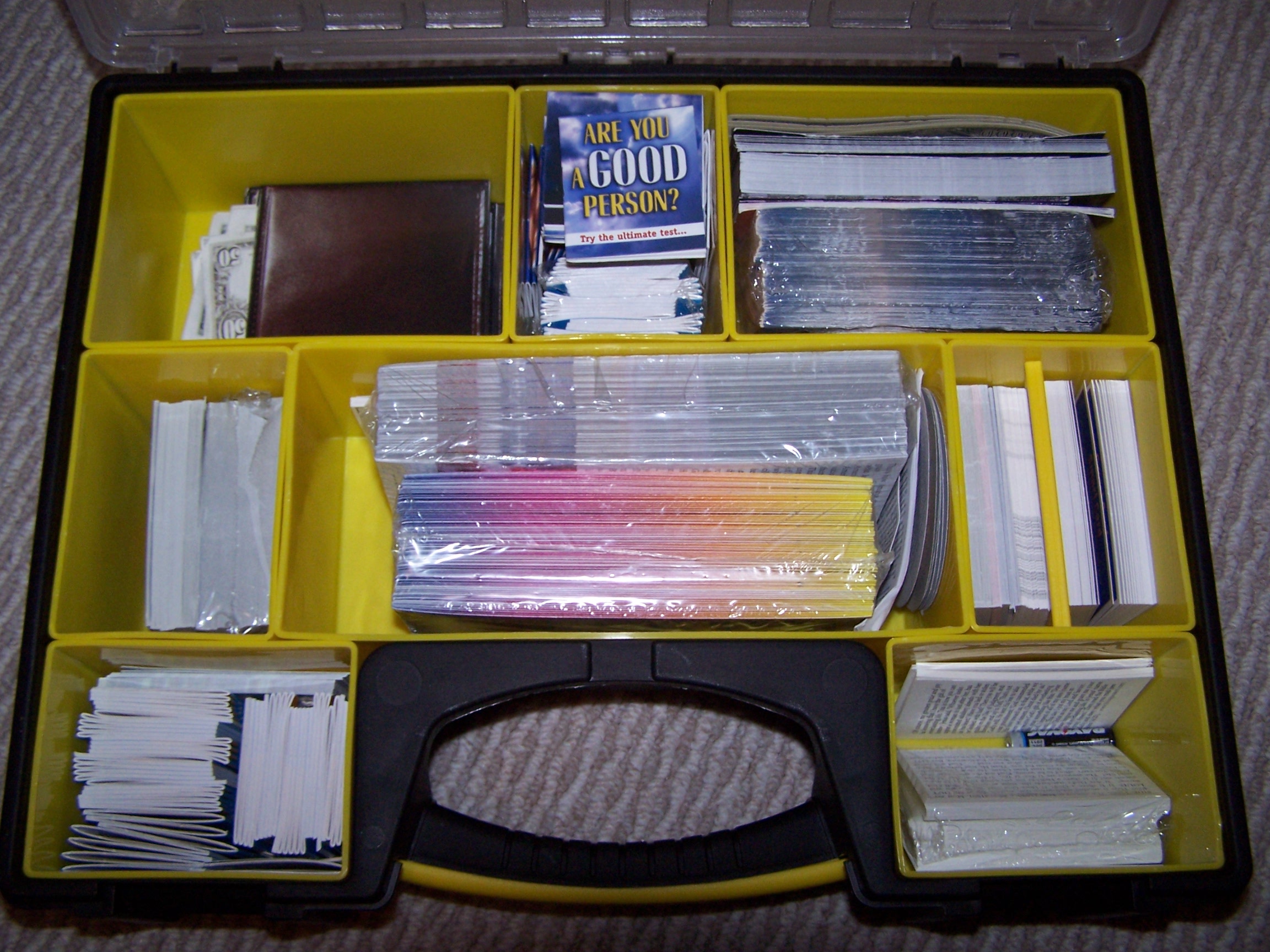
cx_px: 635
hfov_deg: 49.0
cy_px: 476
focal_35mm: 38
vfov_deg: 37.7
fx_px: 1394
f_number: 2.8
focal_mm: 6.3
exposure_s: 1/60
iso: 140
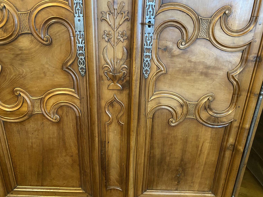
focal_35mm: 27
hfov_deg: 65.3
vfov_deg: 51.4
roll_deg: -1.6
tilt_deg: -22.4
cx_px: 127
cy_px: 98
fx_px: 205
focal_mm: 4.25
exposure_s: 1/25
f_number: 1.8
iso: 500
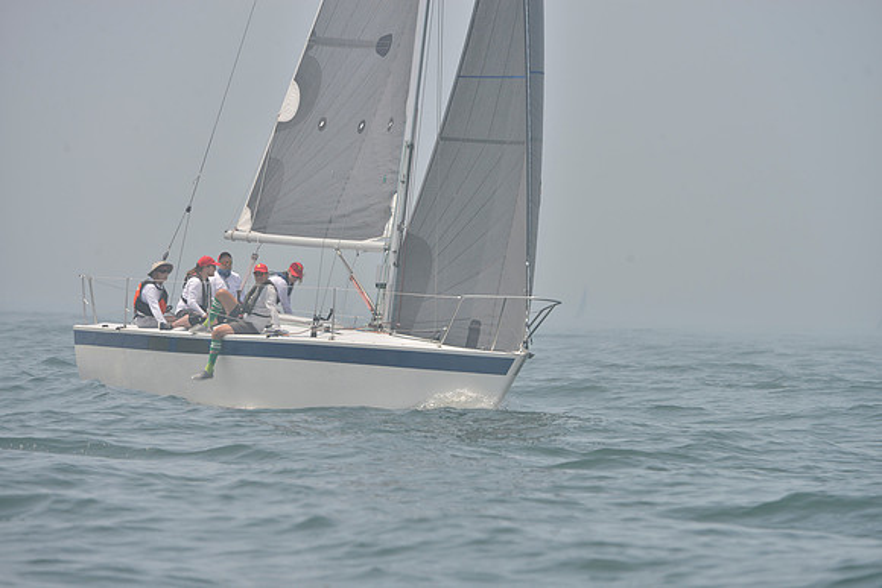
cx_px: 441
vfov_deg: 4.6
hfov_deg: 6.9
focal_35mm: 300
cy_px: 294
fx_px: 7351
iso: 280
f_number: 9
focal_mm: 300
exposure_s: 1/1000
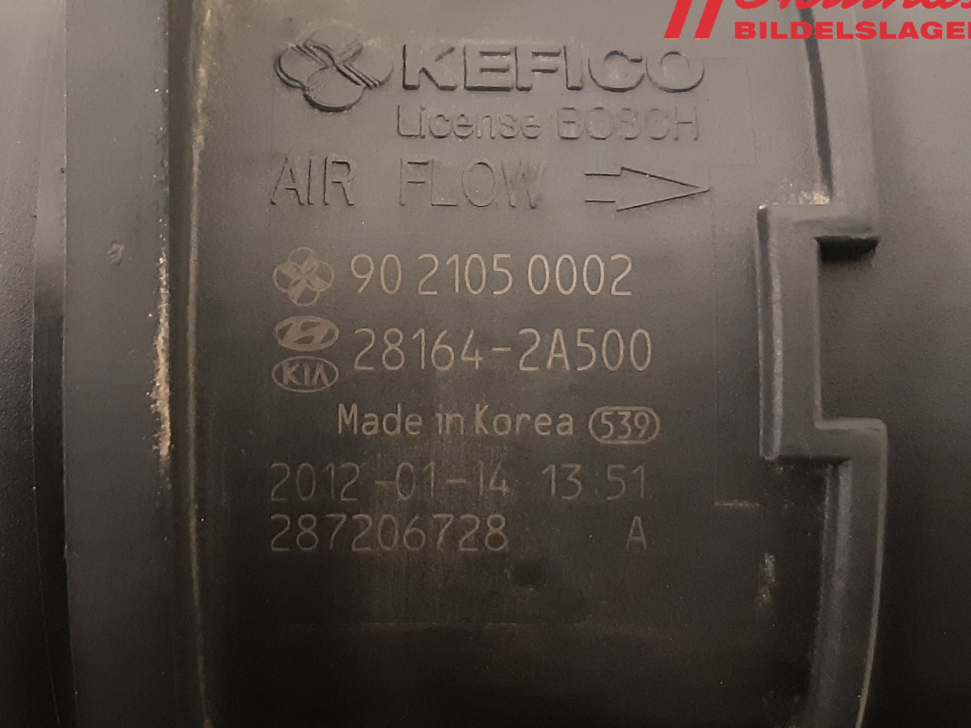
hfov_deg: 61.6
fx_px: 813
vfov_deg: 48.2
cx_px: 447
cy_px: 355
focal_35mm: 29
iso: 640
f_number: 1.7
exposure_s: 1/17
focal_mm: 3.93
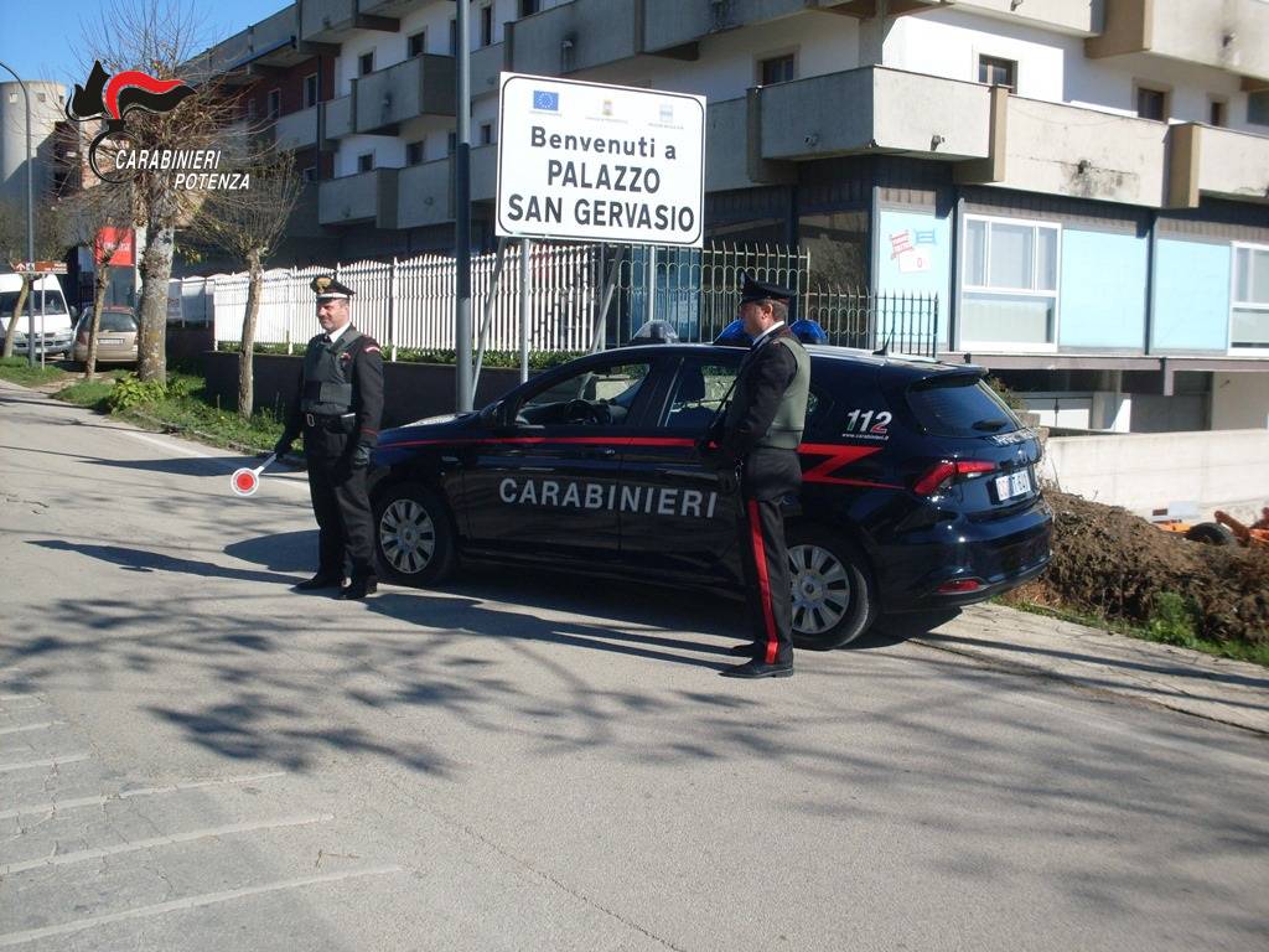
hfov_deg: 49.0
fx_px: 1393
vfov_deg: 37.7
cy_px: 476
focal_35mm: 38
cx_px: 634
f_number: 8.4
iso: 80
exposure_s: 1/180
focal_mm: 6.3
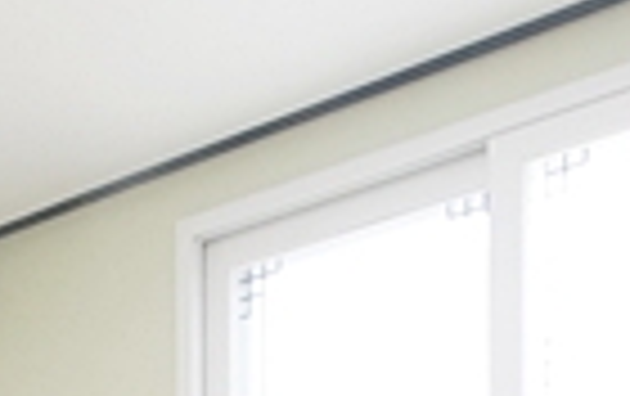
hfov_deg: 23.5
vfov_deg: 12.2
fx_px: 1496
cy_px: 932
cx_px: 148
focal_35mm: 87
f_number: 9
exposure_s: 1/25
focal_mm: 10
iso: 800
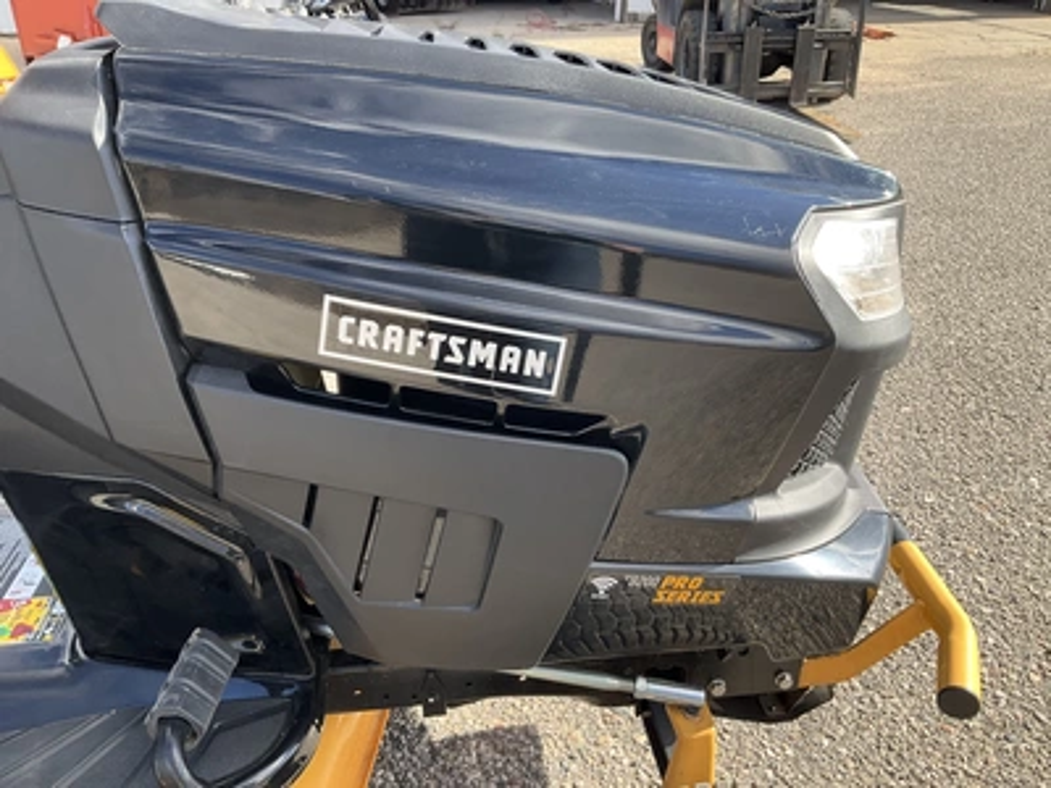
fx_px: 880
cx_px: 526
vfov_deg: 48.2
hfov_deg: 61.7
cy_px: 394
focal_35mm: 29
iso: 25
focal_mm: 3
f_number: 1.8
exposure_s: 1/346
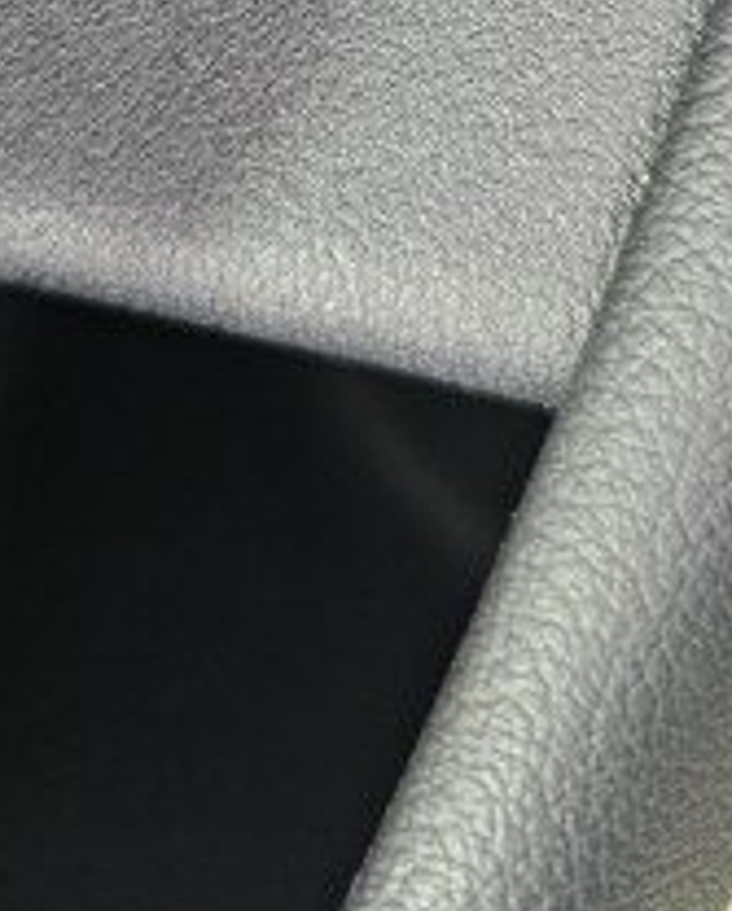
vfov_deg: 23.9
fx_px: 1864
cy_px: -293
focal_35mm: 69
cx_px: 359
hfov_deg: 22.2
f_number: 1.7
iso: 500
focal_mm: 6.3
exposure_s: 1/50
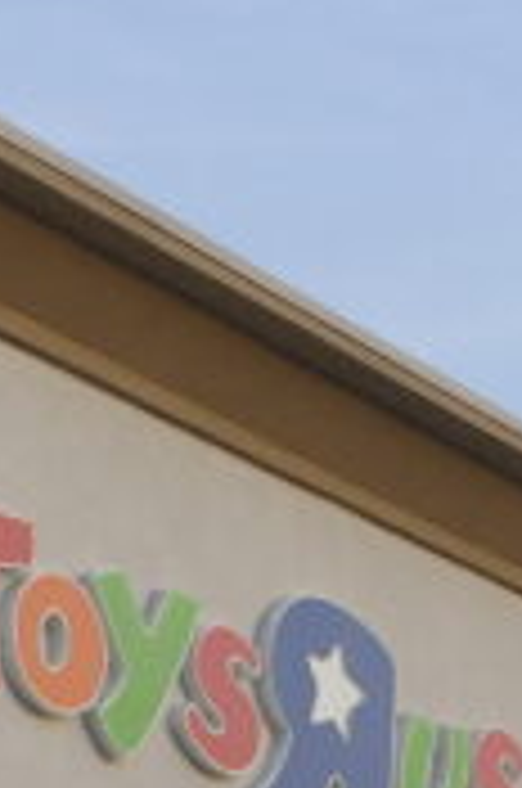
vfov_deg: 14.9
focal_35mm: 132
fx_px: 2882
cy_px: 986
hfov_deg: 10.3
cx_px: 36
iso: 100
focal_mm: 20
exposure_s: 1/160
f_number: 4.5
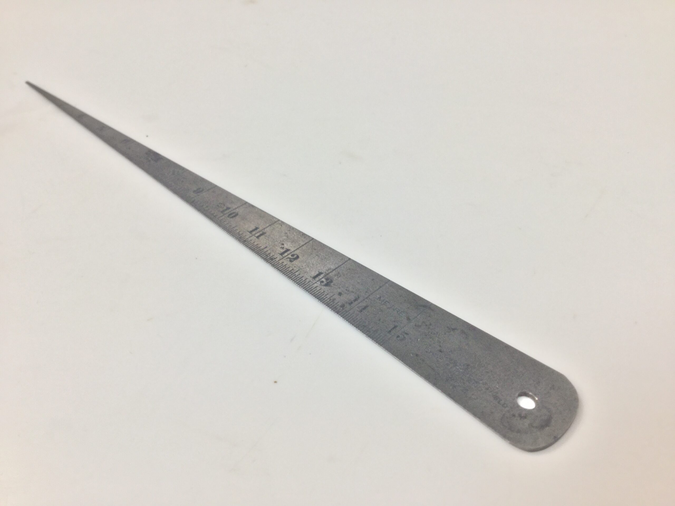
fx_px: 604
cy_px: 253
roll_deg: +0.9
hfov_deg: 58.4
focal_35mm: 31
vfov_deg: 45.4
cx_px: 338
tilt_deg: -42.7
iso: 32
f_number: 2.4
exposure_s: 1/33
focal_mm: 3.3
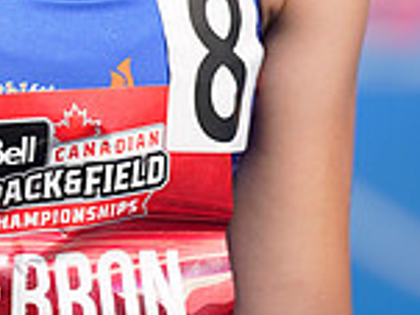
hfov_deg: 4.7
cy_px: -282
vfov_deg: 3.5
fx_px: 5068
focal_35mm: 418
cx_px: 31
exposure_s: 1/2000
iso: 100
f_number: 2.8
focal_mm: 146
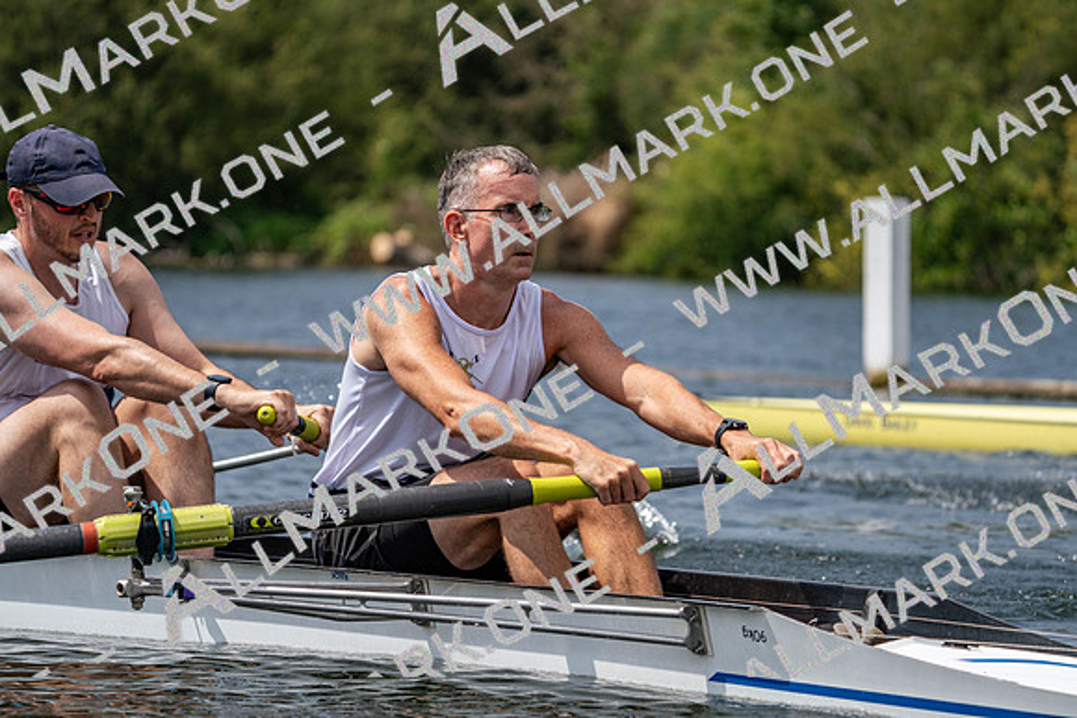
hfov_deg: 10.3
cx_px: 538
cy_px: 359
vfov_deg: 6.9
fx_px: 5984
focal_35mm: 200
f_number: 5.6
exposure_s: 1/1600
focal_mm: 200
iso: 160
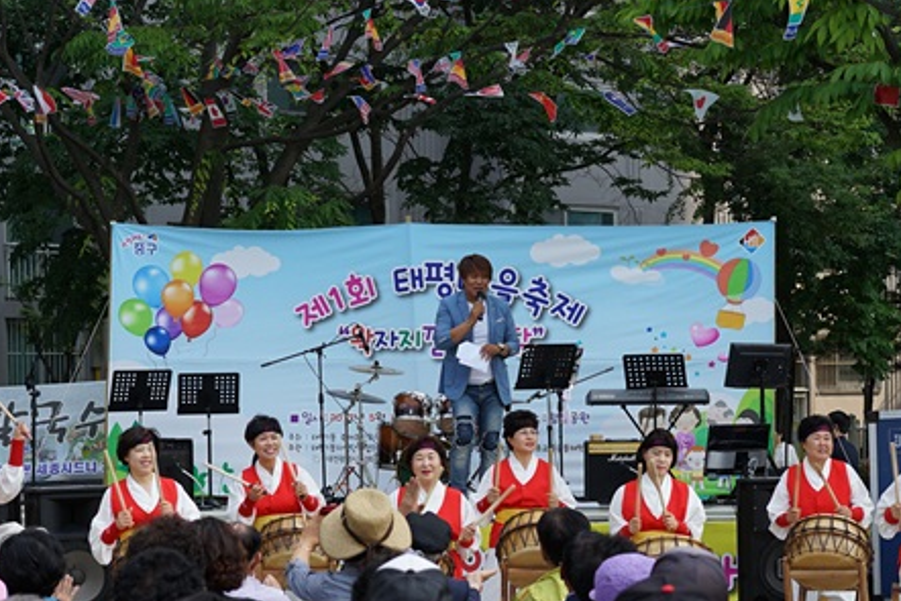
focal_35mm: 92
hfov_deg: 22.1
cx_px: 467
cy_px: 484
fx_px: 2303
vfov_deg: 14.8
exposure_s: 1/200
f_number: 5.6
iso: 100
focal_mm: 55
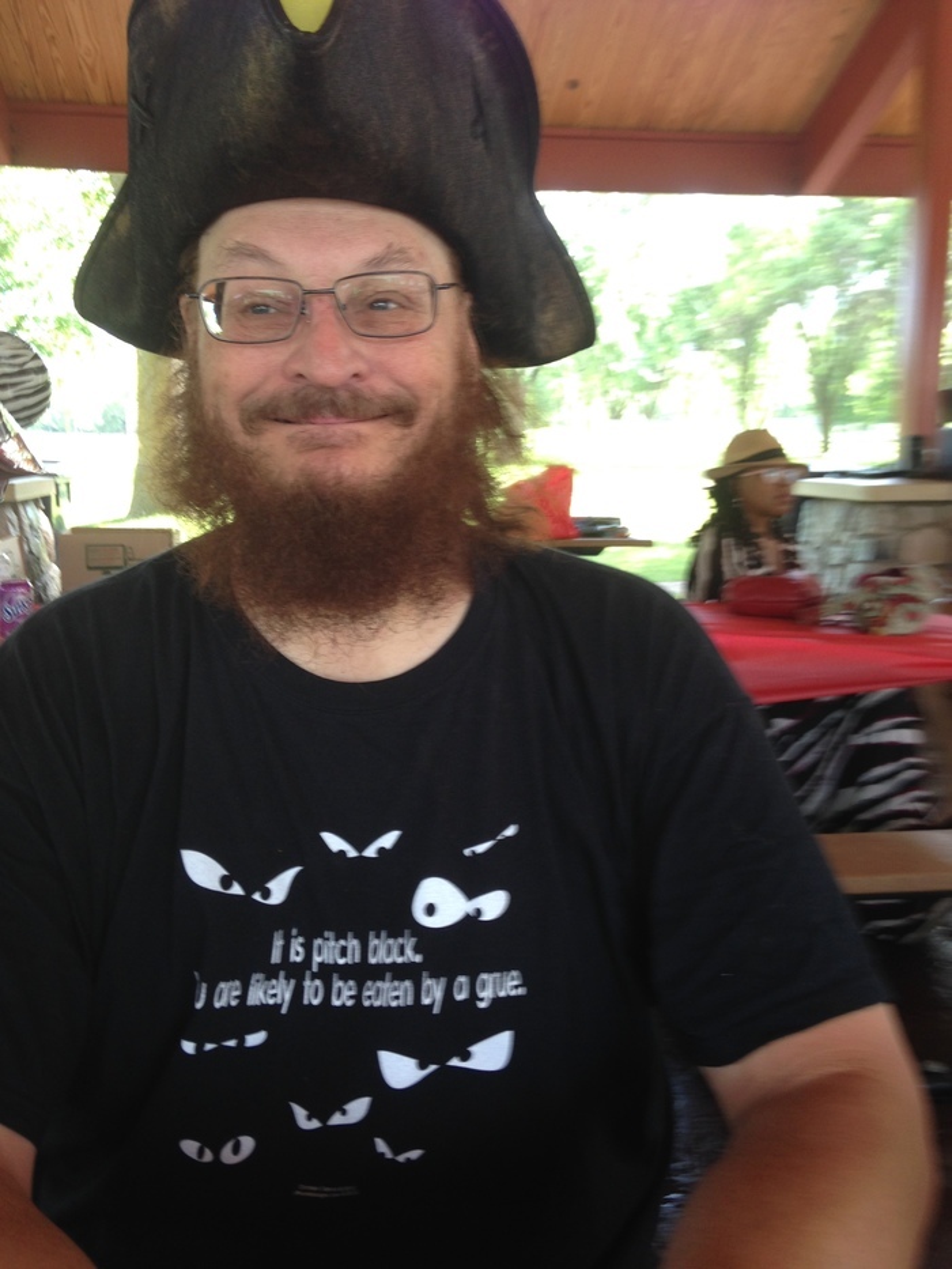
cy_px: 634
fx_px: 1210
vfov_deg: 55.3
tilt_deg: -7.3
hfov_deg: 43.0
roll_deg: +1.1
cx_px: 476
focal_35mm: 33
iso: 50
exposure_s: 1/40
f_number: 2.4
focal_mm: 4.12
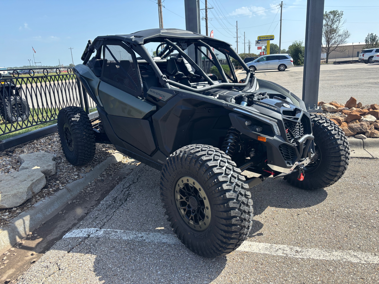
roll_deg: +3.1
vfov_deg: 53.1
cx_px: 190
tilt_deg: -15.0
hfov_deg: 67.3
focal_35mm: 26
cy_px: 142
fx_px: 285
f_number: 1.6
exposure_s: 1/1344
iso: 50
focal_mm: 5.96
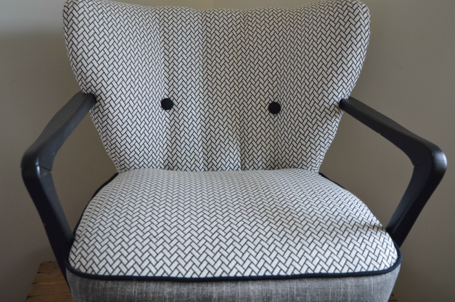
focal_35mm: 34
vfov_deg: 38.3
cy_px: 151
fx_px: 436
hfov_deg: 55.1
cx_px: 228
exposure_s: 1/60
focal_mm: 23
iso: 900
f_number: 3.8
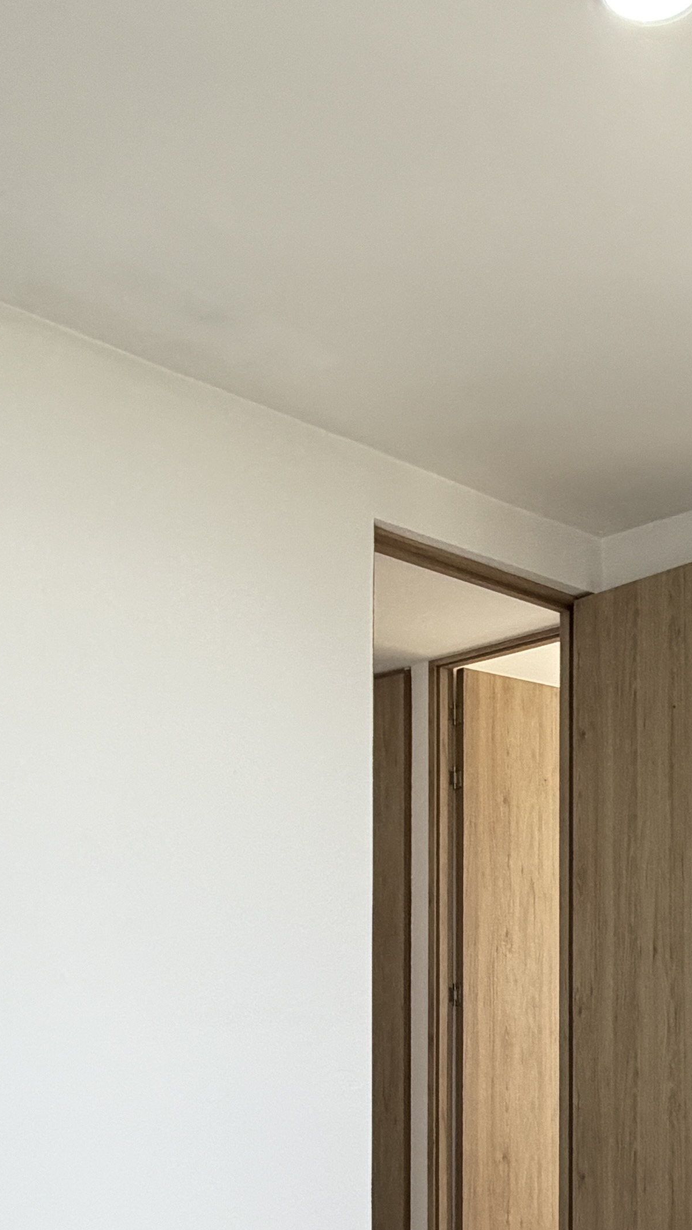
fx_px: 1338
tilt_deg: +0.2
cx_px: 518
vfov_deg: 46.6
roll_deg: +0.3
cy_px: 997
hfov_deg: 28.6
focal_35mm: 41
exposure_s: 1/121
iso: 320
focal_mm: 2.22
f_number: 2.2
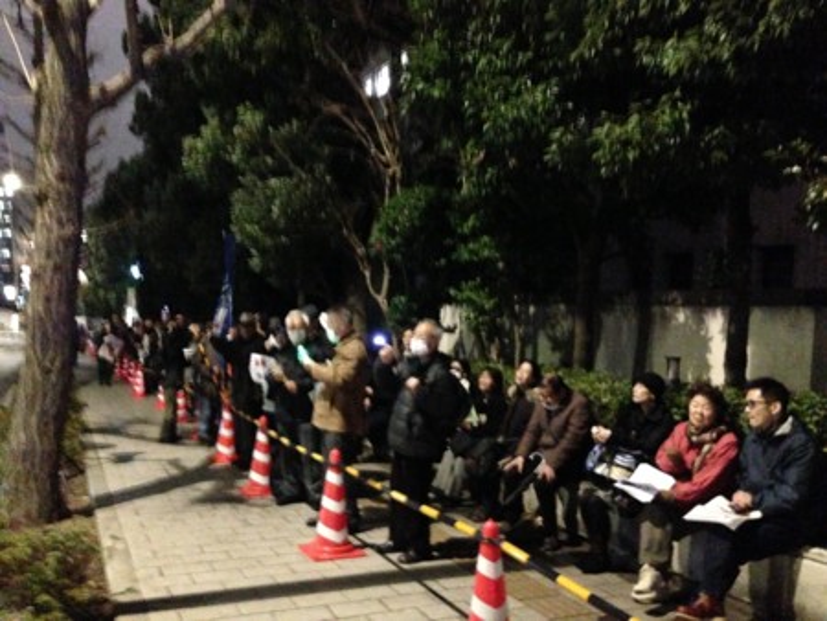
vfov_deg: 43.0
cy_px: 310
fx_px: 789
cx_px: 414
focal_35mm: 33
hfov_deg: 55.3
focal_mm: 4.13
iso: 1600
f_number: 2.4
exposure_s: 1/15
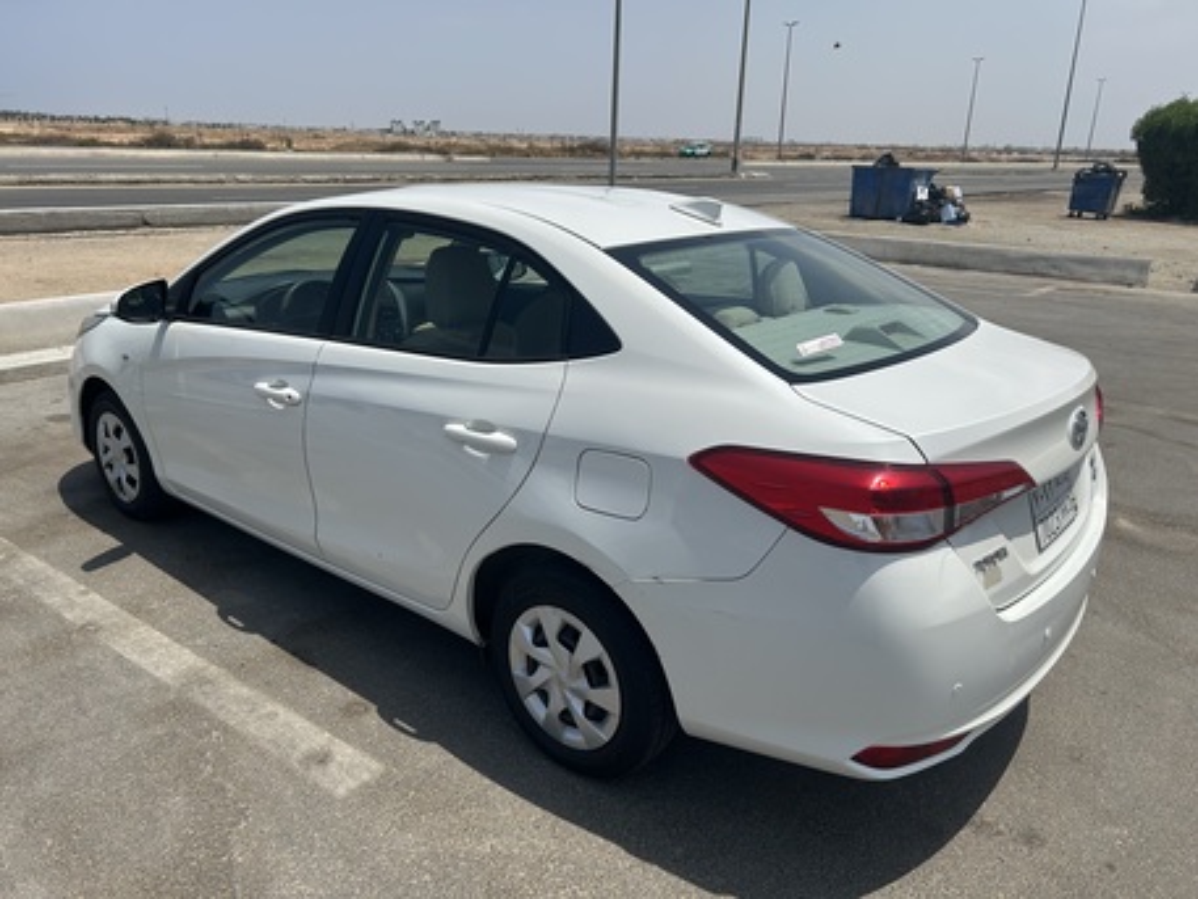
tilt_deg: -18.8
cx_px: 599
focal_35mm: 26
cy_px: 450
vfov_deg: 53.1
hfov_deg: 67.3
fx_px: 900
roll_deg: -1.1
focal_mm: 5.7
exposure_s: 1/6993
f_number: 1.5
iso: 50
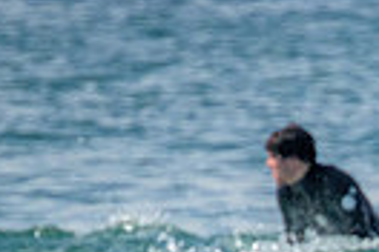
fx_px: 36897
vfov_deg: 0.4
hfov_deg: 0.6
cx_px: 747
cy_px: 548
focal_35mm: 3505
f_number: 11
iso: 3200
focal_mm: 800
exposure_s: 1/1250
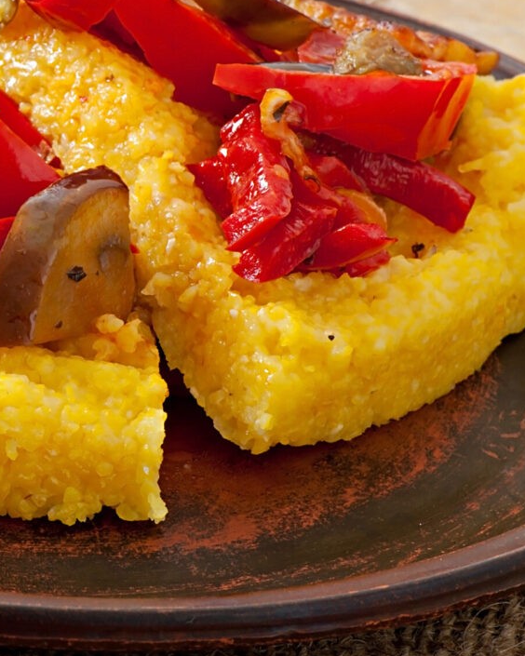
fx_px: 6508
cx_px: -37
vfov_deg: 5.8
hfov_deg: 4.6
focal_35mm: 335
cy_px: 215
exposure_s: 1/200
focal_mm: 105
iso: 100
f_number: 14
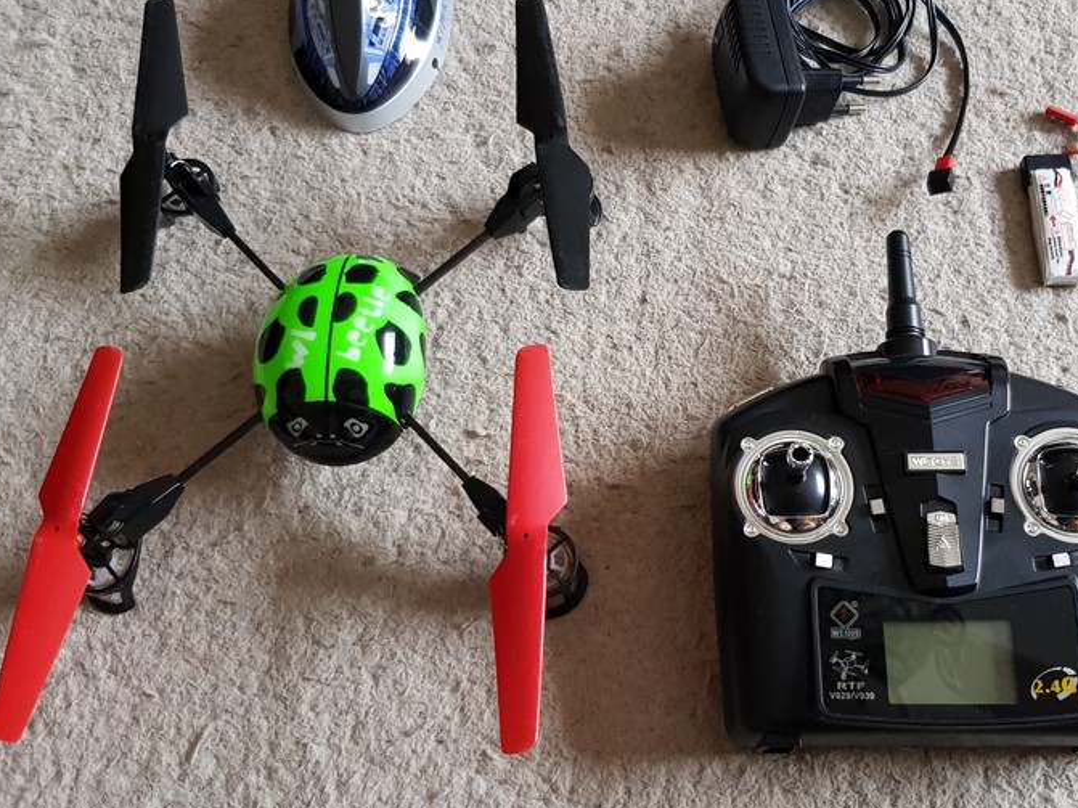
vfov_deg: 45.3
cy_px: 347
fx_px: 965
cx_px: 599
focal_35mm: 31
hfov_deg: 58.2
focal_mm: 4.3
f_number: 1.7
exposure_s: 1/10
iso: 200
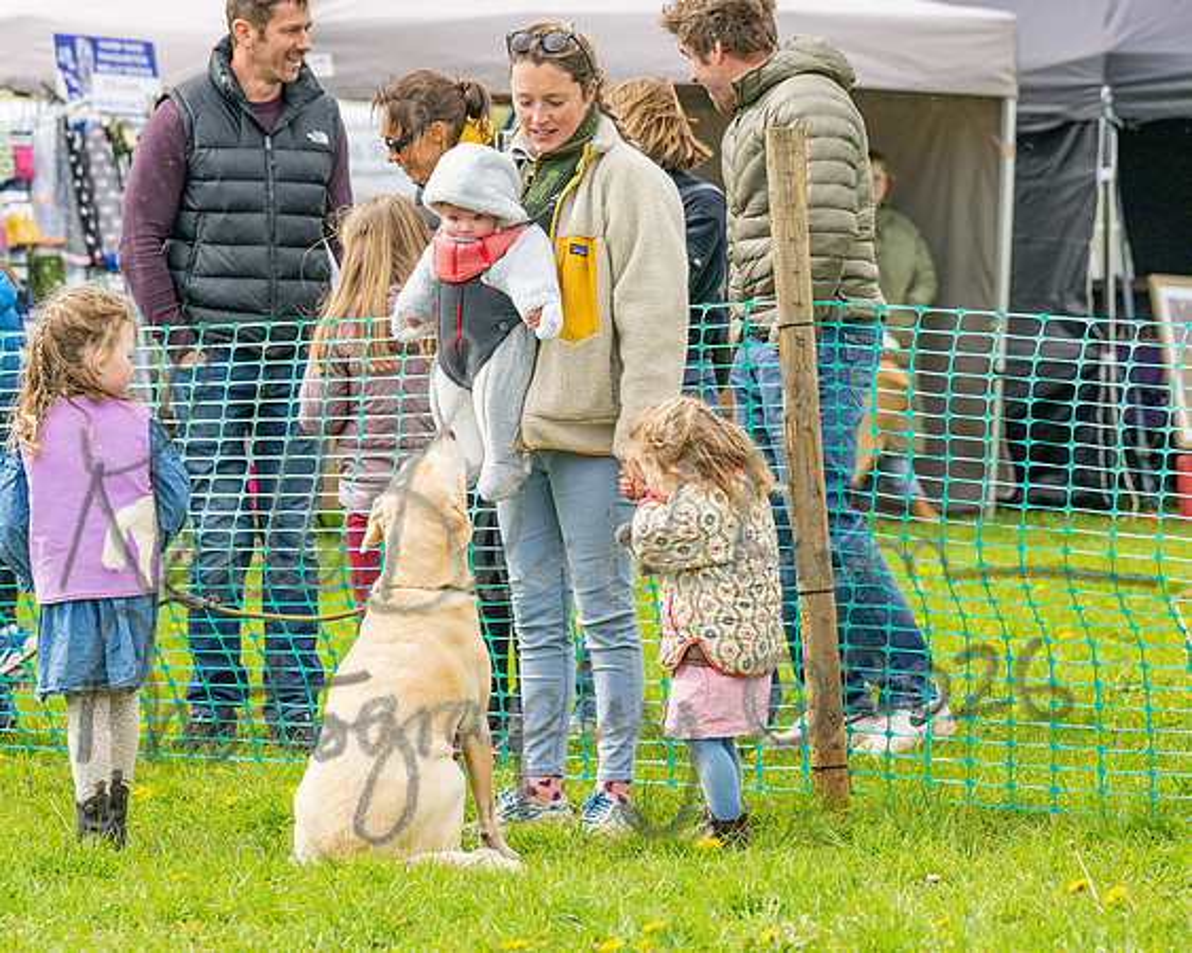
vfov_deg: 8.0
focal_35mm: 194
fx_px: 6834
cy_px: 476
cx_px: 601
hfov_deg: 10.0
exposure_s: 1/2000
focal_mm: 115
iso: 400
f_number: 4.5
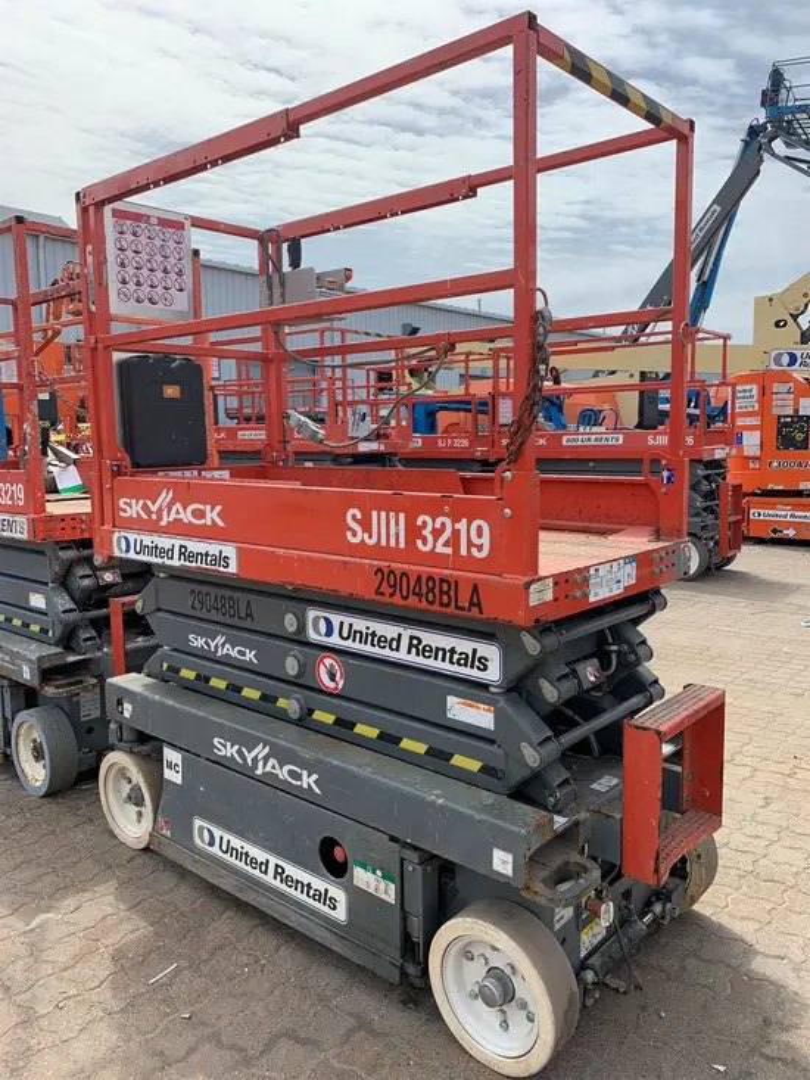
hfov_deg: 53.1
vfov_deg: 67.3
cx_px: 405
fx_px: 811
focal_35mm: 26
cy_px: 540
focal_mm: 4.25
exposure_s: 1/2114
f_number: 1.8
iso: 25
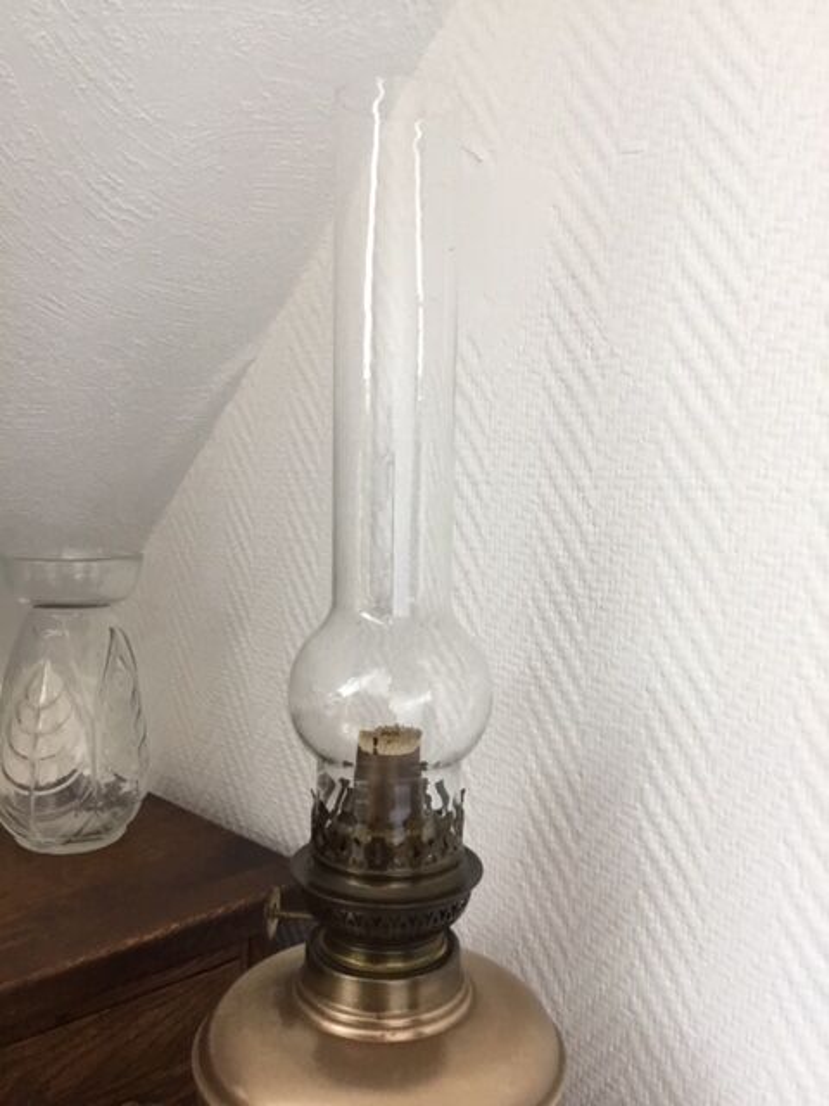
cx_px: 414
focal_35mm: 31
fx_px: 990
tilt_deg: -6.3
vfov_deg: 58.4
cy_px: 553
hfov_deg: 45.4
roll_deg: -0.8
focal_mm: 3.3
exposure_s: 1/33
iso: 50
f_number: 2.4
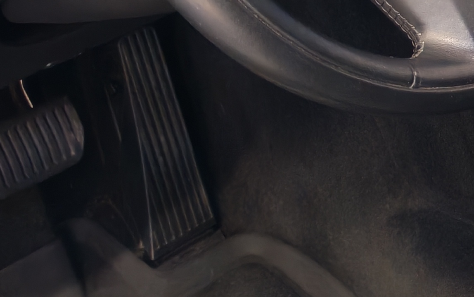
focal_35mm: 121
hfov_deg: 16.5
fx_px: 1563
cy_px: -25
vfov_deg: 10.7
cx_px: 575
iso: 1156
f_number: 1.9
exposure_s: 1/50
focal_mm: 6.12
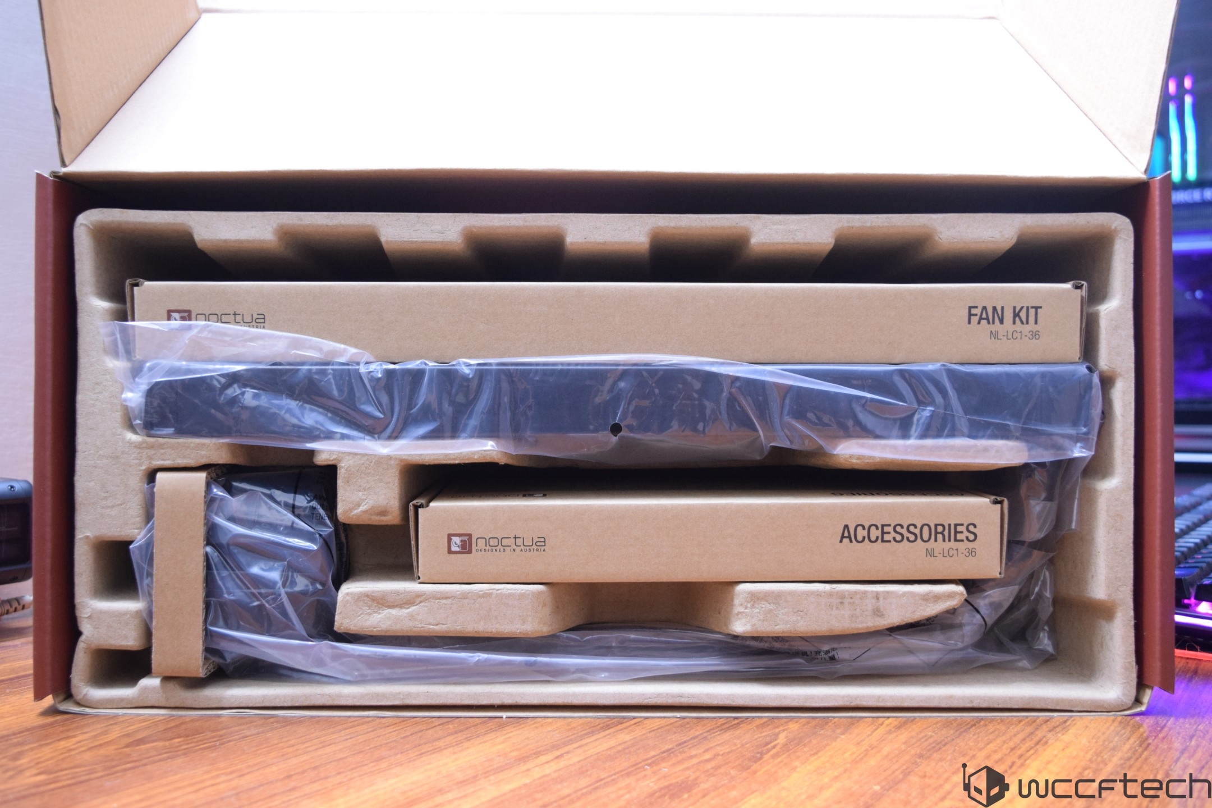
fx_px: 1313
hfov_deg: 49.6
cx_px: 606
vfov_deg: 34.2
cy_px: 404
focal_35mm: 39
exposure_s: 1/8
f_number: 5.6
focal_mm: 26
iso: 1600
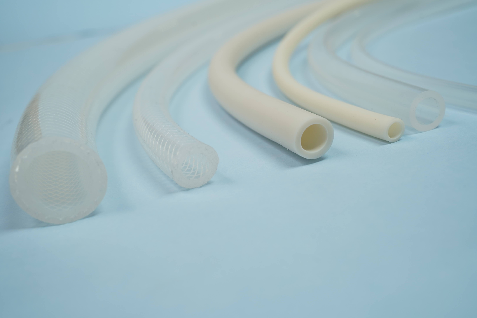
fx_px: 662
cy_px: 159
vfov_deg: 27.0
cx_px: 238
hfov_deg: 39.6
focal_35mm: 50
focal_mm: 50
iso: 320
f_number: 7.1
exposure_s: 1/40
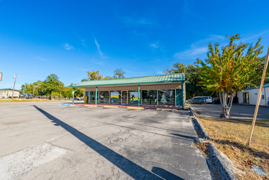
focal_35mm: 14
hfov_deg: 104.2
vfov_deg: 81.3
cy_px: 90
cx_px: 134
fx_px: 105
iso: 400
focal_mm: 14
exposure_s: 1/5000
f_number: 9
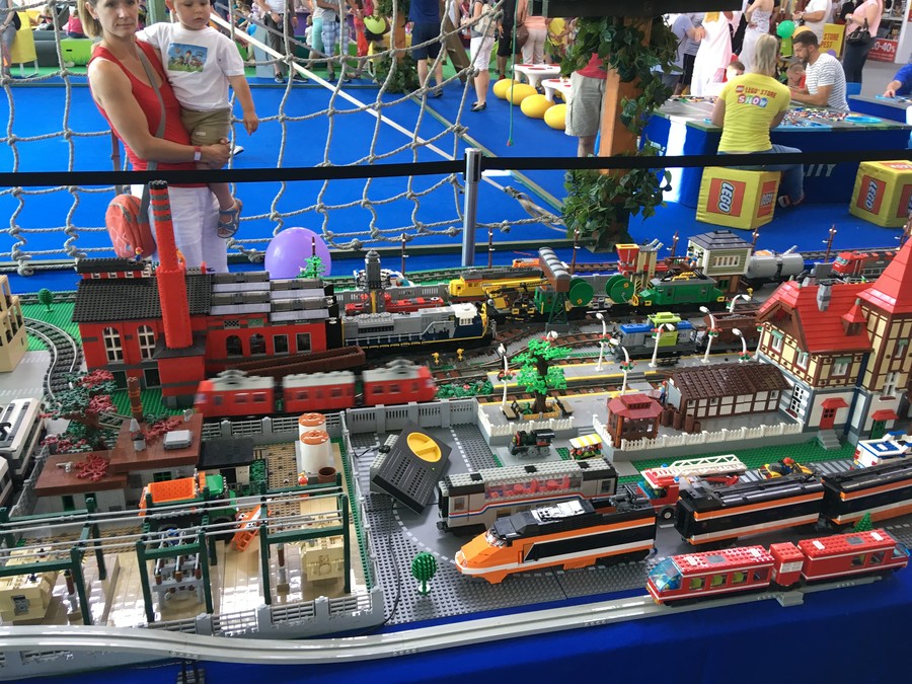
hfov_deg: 61.7
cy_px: 342
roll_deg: -1.6
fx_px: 764
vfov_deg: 48.2
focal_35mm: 29
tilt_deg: -24.2
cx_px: 456
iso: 50
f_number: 2.2
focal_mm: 4.15
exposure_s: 1/33
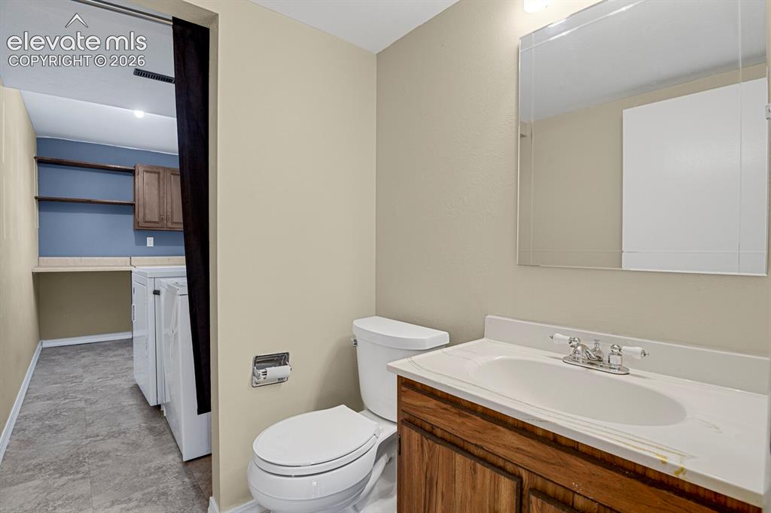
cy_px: 256
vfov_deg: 70.4
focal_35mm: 17
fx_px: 364
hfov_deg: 93.3
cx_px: 386
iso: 250
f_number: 8
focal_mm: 17
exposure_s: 3
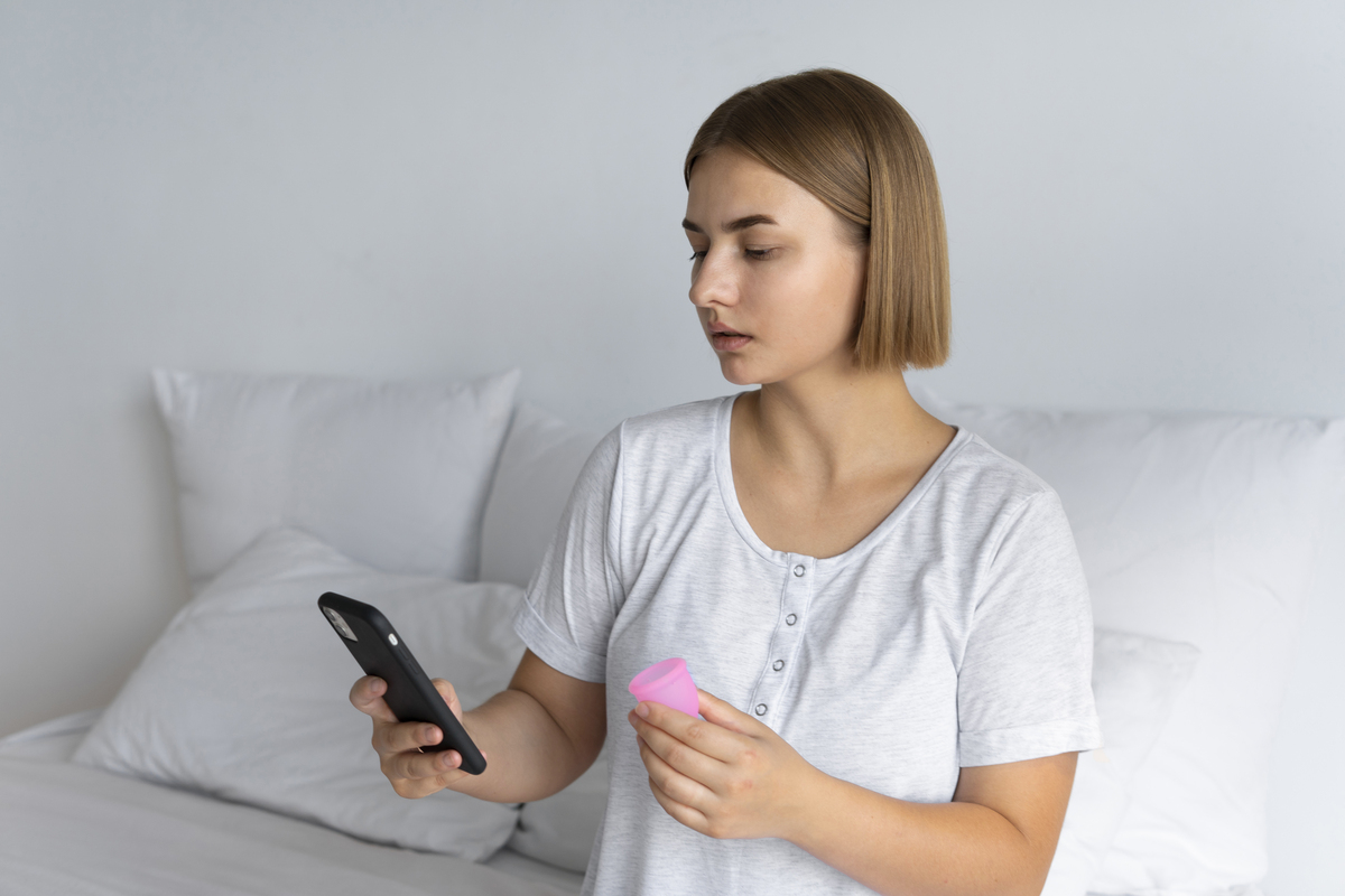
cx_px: 672
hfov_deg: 39.6
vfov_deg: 27.0
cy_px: 448
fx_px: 1868
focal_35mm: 50
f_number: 3.5
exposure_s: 1/100
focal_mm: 50
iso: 320
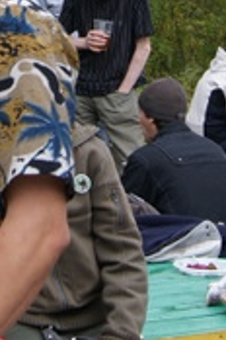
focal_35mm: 152
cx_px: -33
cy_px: -104
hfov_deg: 8.9
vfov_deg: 13.0
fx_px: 1431
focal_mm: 22
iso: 100
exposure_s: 1/80
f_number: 8
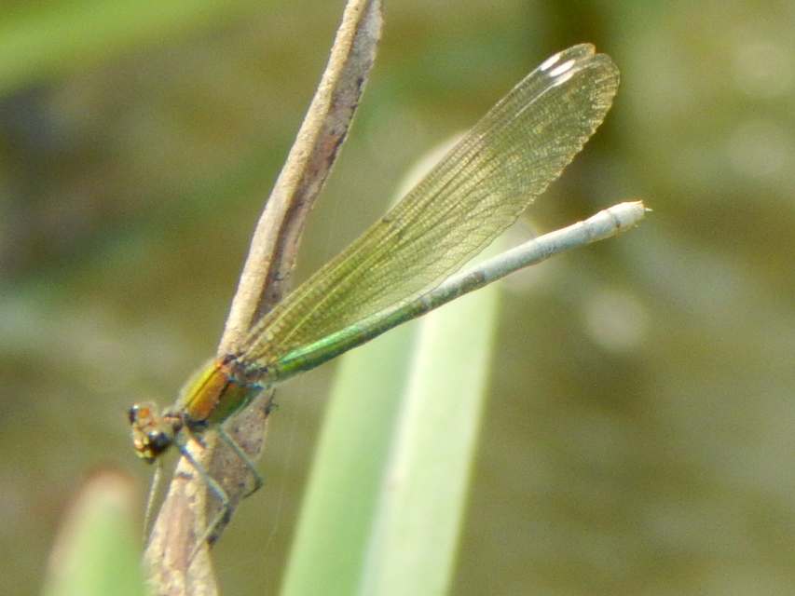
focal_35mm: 493
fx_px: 11324
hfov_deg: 4.0
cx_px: 398
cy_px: 298
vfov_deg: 3.0
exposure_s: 1/125
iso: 250
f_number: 5.8
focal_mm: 88.6
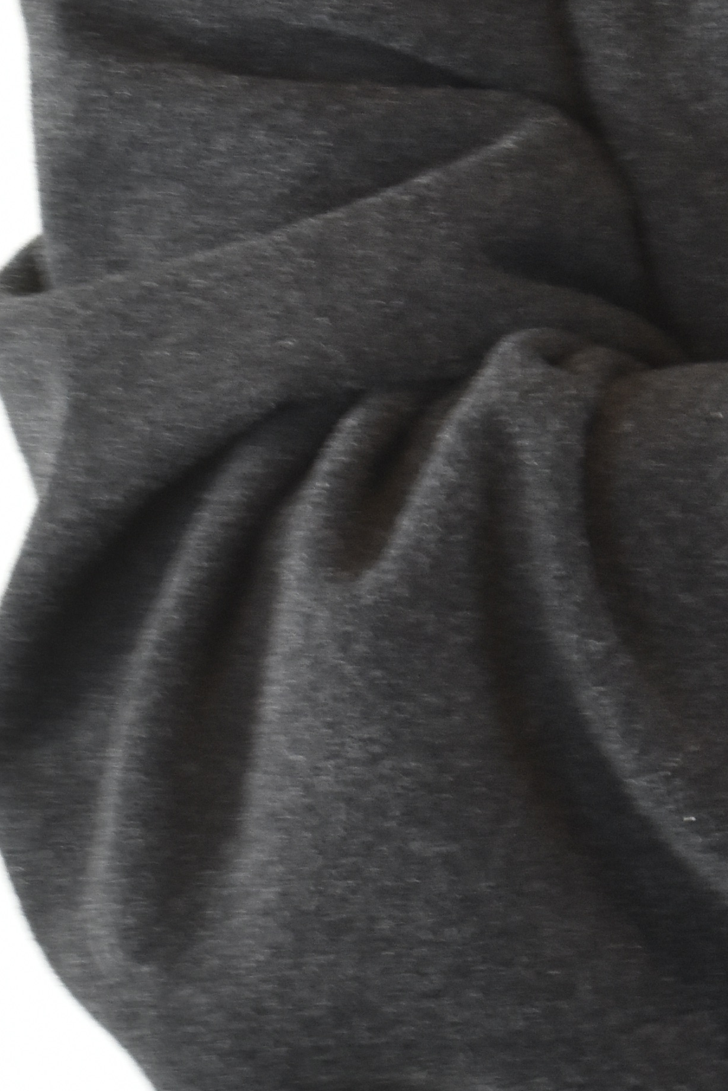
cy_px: 417
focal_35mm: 244
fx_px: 7398
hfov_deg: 5.6
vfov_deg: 8.4
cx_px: 791
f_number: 13
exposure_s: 1/15
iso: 1000
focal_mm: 50
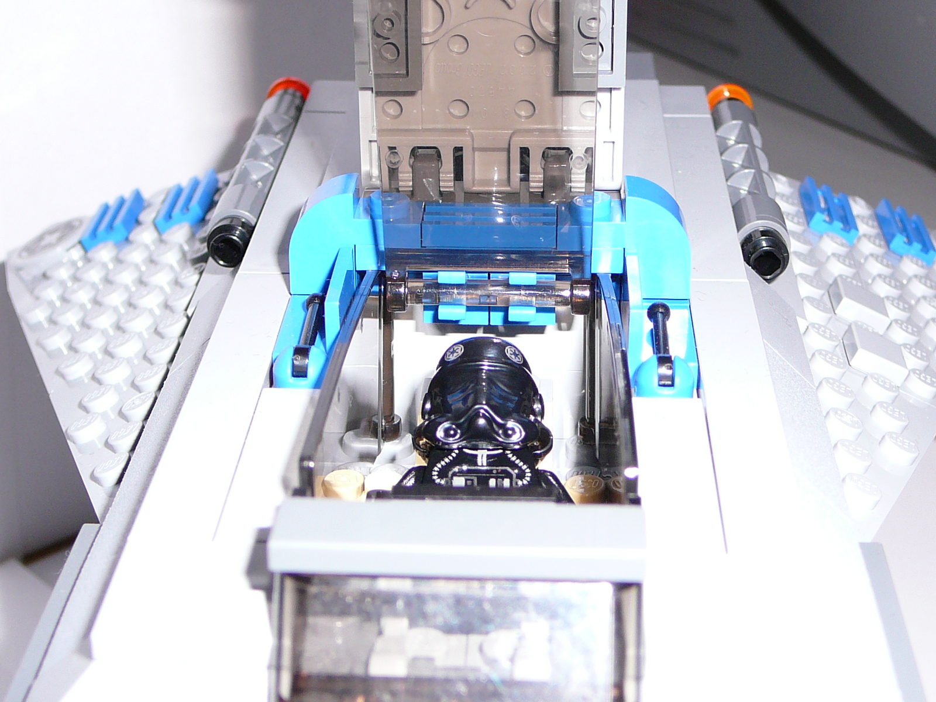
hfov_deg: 28.2
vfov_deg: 21.3
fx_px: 1866
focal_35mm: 69
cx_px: 468
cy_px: 351
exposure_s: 1/30
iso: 100
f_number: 3.5
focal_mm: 8.2
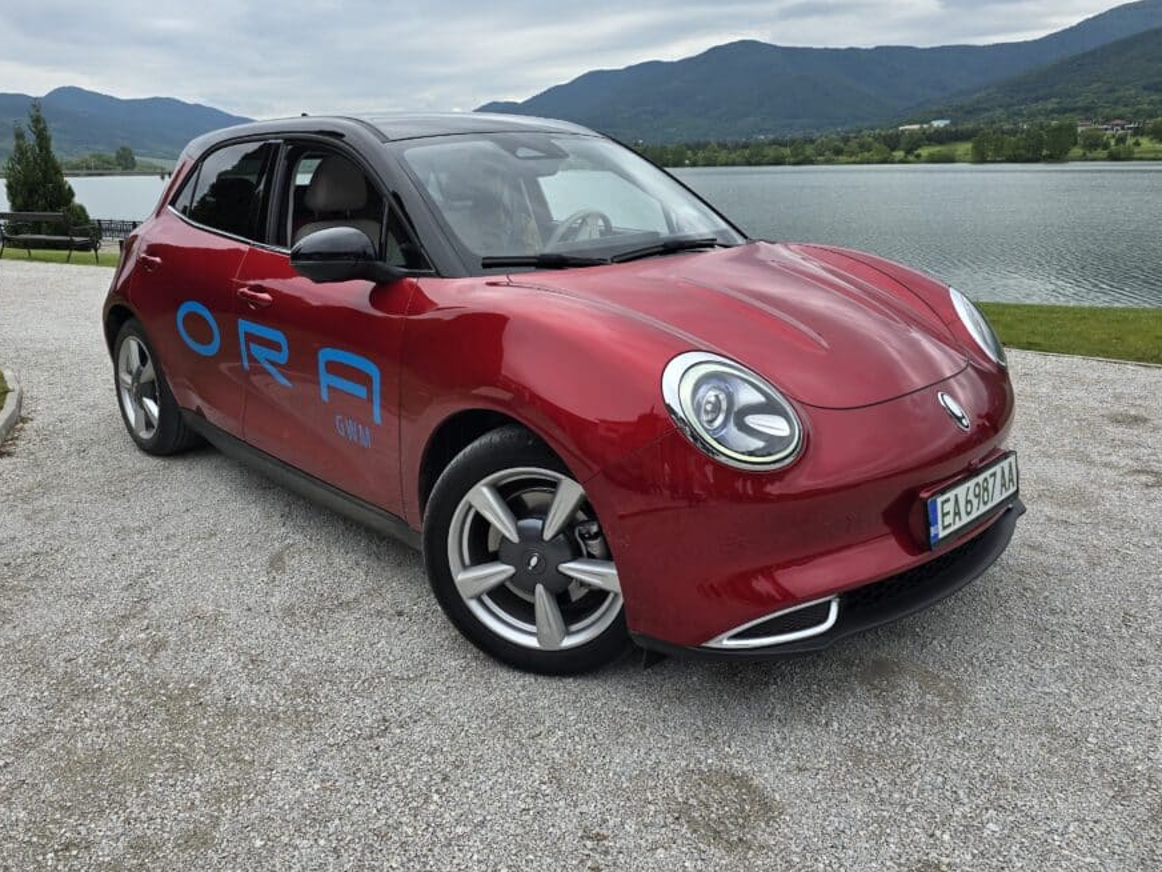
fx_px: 906
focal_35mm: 27
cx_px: 536
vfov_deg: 51.1
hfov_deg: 65.2
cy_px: 363
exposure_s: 1/664
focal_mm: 6.3
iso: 12
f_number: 1.7
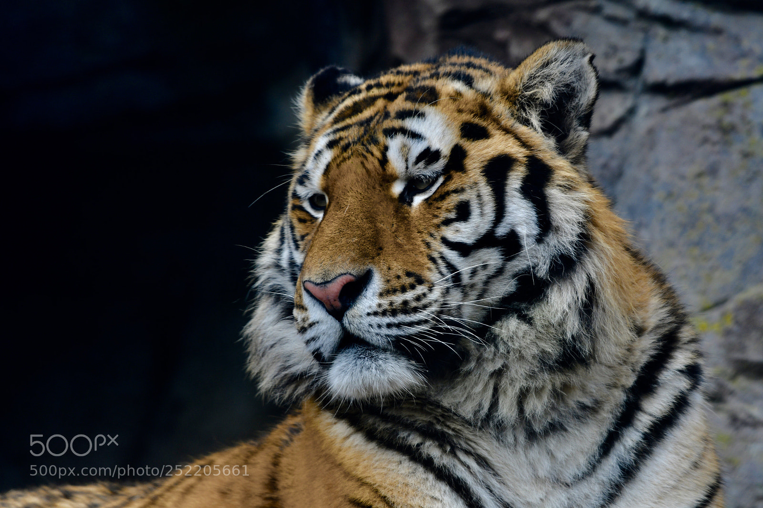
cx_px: 382
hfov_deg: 3.6
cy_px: 254
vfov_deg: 2.4
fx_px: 12078
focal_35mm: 570
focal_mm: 380
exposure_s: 1/125
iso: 160
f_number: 5.6
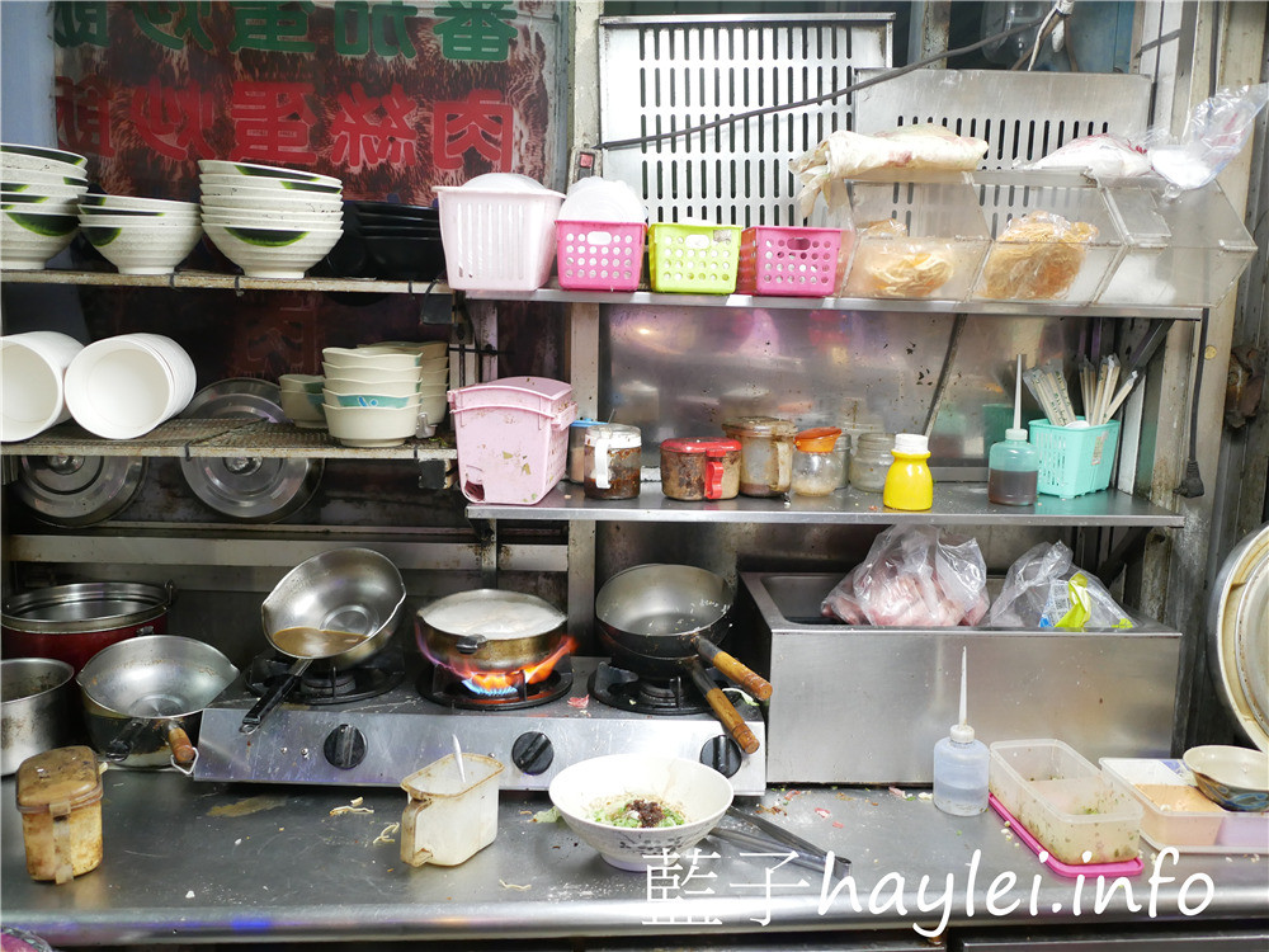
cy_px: 476
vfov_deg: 46.8
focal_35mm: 30
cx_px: 634
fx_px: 1100
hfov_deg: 60.0
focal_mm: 15
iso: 800
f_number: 1.7
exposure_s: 1/60
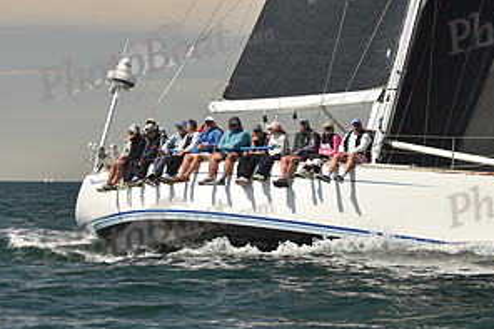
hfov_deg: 10.3
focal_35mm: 200
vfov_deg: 6.9
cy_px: 121
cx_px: 362
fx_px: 2743
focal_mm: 102
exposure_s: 1/640
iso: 250
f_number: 5.6
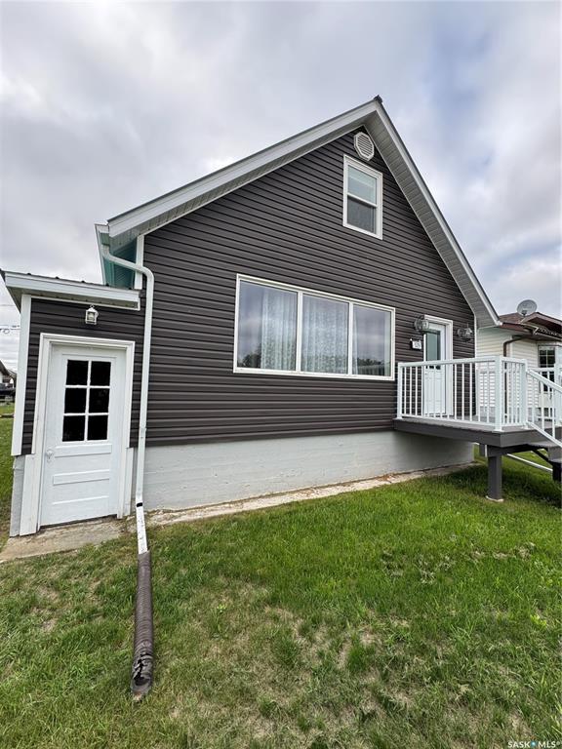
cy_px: 374
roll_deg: -2.5
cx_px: 281
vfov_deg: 102.1
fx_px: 303
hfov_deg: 85.7
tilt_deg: +3.8
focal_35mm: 14
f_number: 2.2
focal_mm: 2.22
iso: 40
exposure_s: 1/275
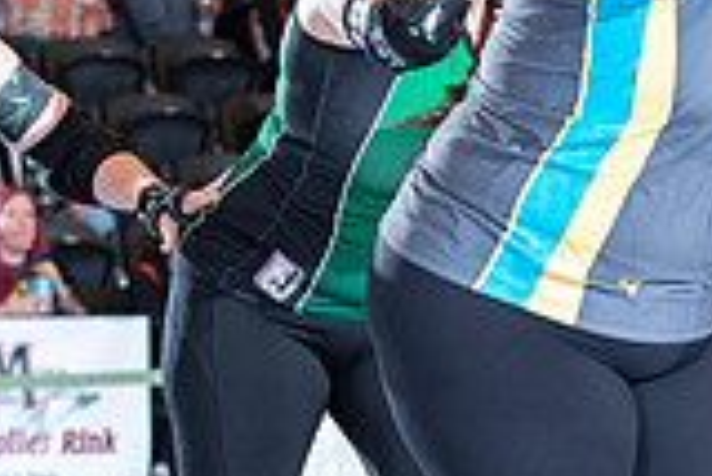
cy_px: 376
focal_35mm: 344
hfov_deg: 5.9
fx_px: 6810
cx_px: 1090
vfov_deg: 4.0
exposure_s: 1/160
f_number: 5.6
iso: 640
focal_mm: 95
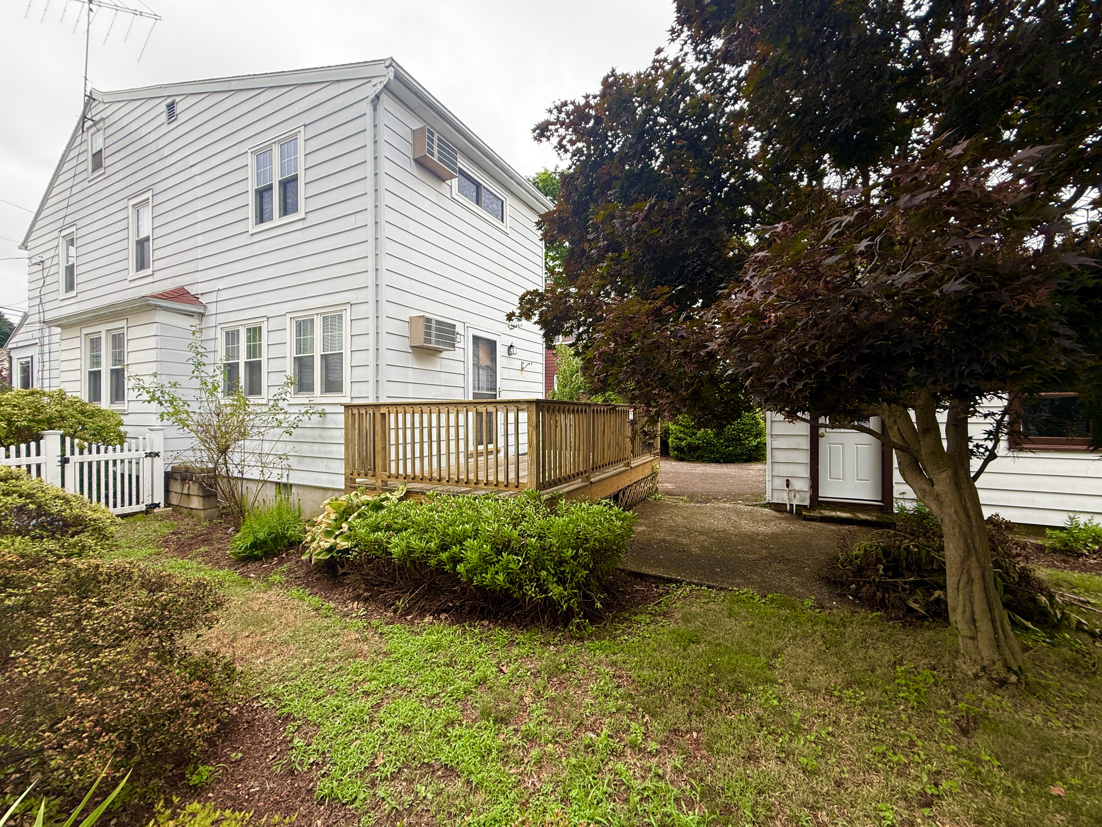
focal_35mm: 14
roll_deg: -0.7
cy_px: 414
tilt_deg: +0.4
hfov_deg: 102.1
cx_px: 551
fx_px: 446
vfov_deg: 85.7
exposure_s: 1/271
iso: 50
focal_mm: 2.22
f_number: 2.2
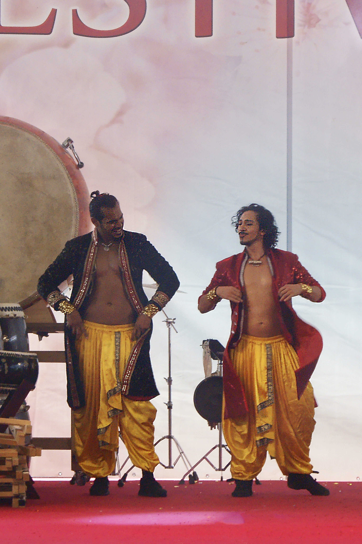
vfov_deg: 24.6
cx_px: 181
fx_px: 1246
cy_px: 272
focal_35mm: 82
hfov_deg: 16.5
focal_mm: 55
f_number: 5.6
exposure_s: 1/100
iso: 400
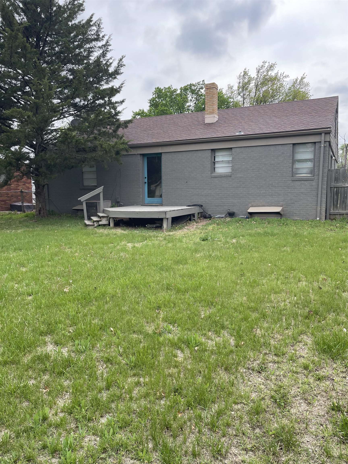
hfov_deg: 53.1
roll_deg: +1.3
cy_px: 232
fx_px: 349
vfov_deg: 67.3
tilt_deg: -7.5
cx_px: 174
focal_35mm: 26
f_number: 1.6
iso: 32
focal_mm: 4.2
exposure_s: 1/1024
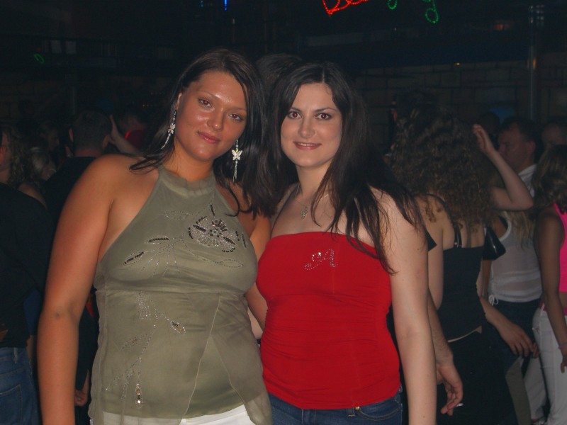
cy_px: 212
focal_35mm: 68
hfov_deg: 28.6
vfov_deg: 21.6
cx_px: 284
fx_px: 1114
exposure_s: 1/60
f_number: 4
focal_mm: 14.2
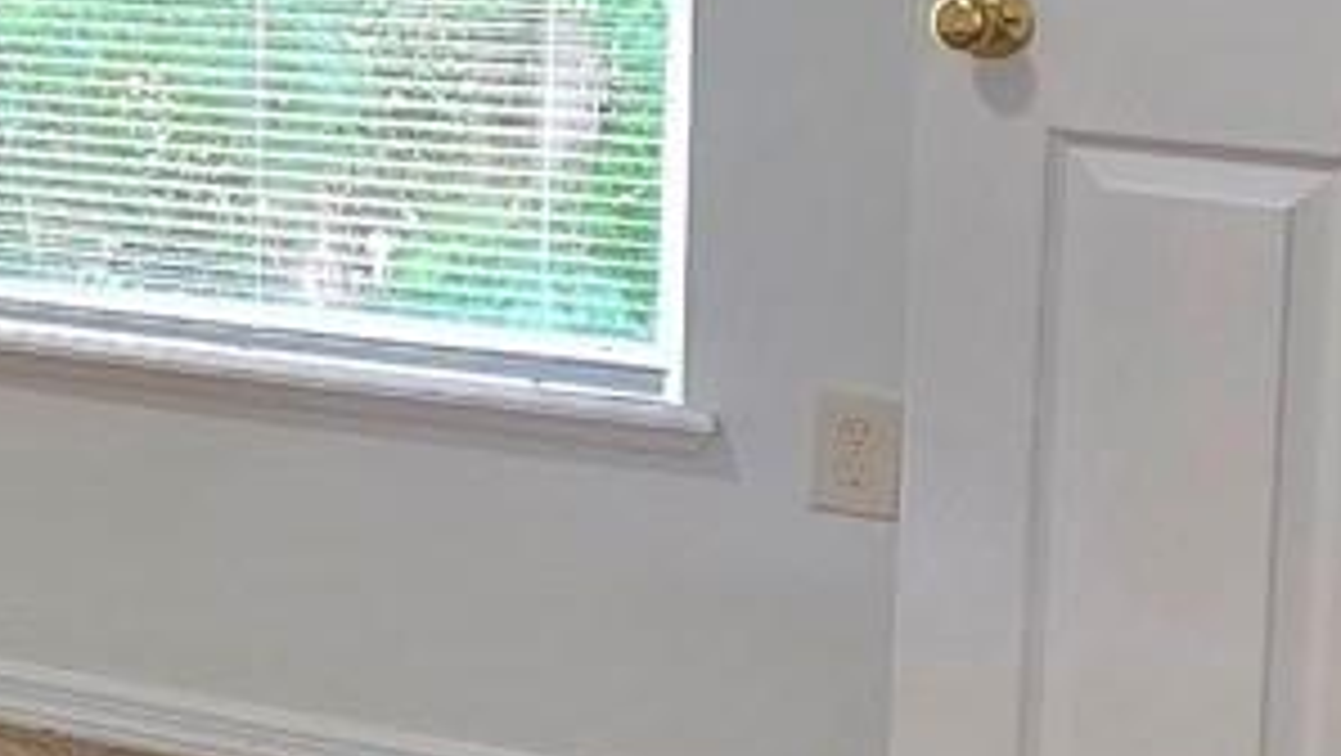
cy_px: -18
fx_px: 2704
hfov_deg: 23.3
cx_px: -576
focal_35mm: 76
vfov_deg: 15.6
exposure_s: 1/60.2
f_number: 1.9
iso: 200
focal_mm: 2.2
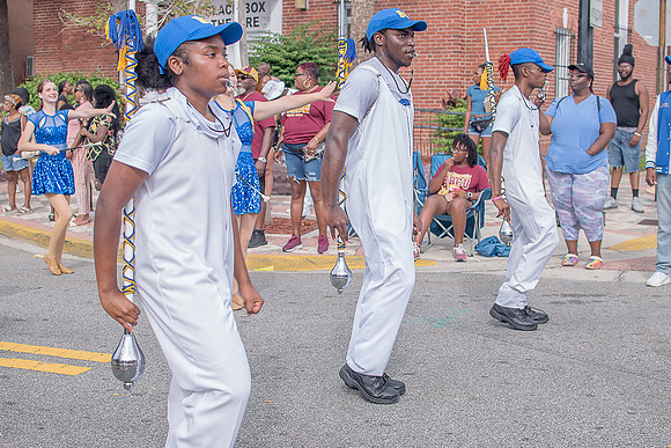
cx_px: 336
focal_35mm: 52
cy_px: 224
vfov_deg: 26.0
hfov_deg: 38.2
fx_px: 969
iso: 100
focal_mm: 35
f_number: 4
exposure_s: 1/500
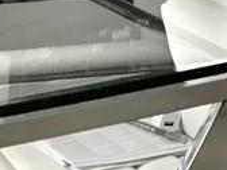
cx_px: 670
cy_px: -297
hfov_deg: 9.3
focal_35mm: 171
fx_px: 1121
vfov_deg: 7.8
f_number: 1.8
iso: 25
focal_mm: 3.99
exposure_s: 1/30
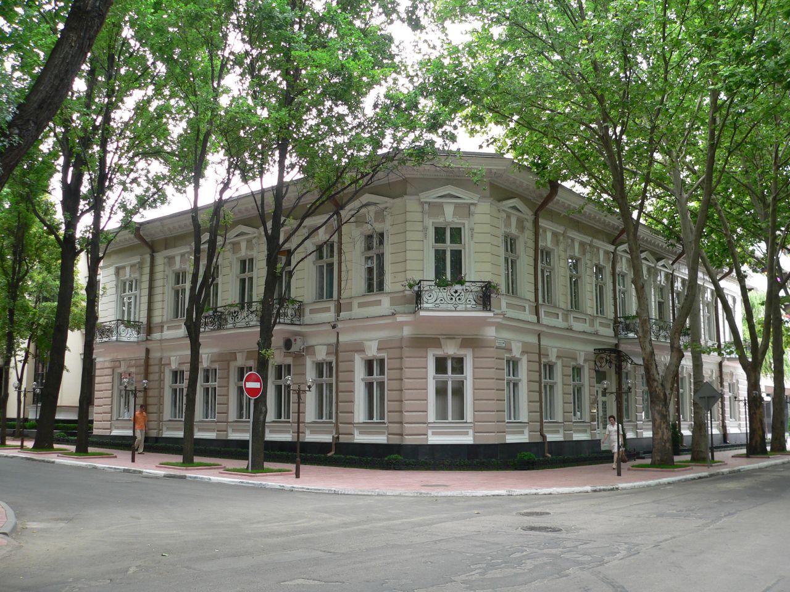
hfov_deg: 51.4
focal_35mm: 36
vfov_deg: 39.7
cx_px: 395
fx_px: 822
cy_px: 296
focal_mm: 6
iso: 80
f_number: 2.8
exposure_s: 1/80
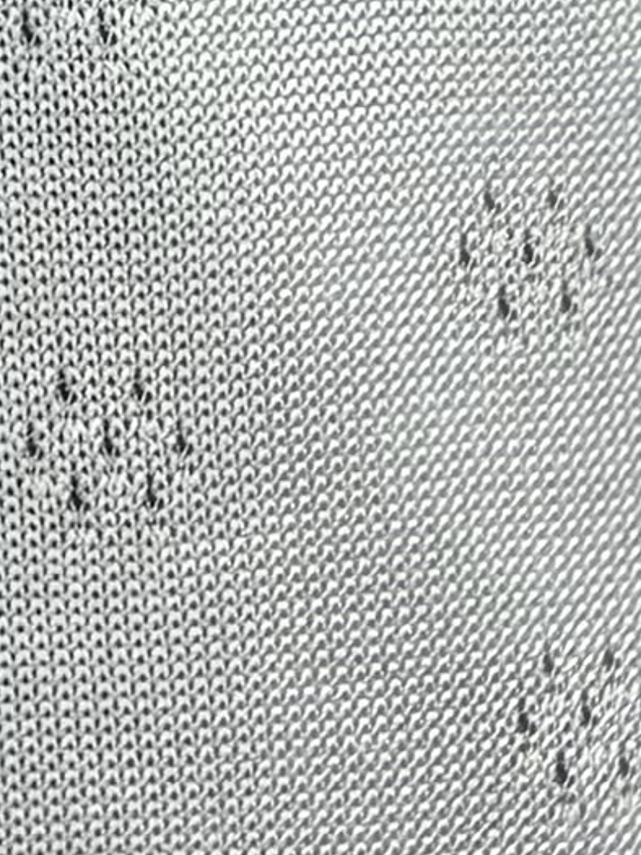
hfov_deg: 7.6
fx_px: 4547
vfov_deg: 10.7
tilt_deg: -3.5
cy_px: 314
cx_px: -781
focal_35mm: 184
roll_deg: -0.7
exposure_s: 1/100
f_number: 2.2
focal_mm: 2.22
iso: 160
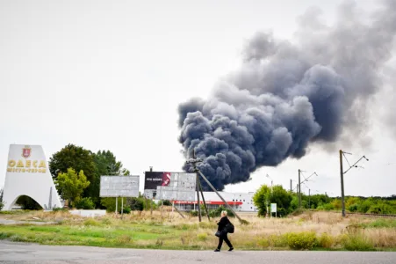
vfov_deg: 36.8
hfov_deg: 53.2
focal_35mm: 36
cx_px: 198
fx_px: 396
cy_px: 132
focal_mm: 36
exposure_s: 1/8000
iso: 2000
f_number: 7.1
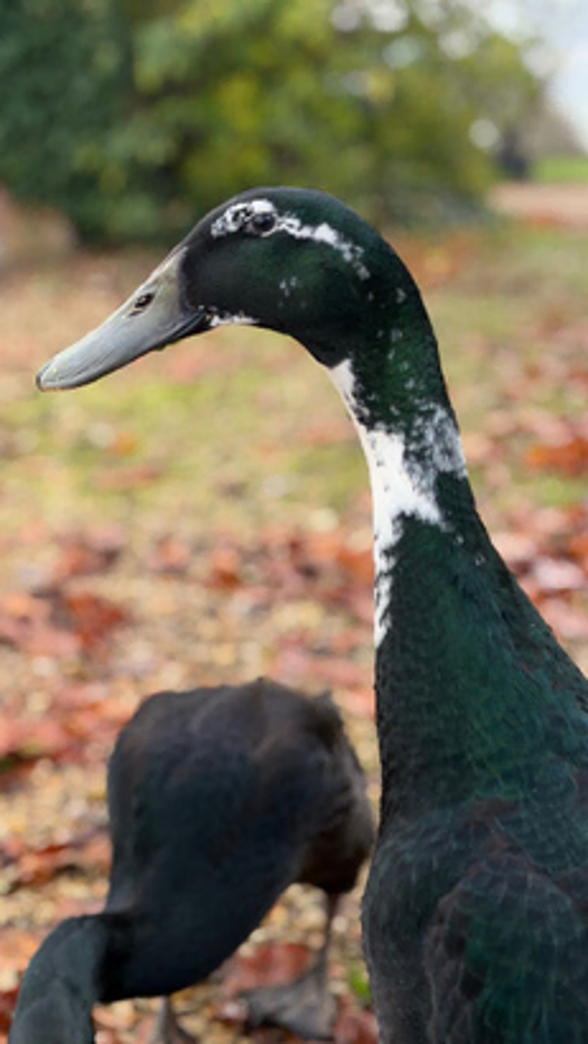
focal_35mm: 60
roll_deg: -1.3
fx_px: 1661
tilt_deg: -13.8
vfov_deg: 34.8
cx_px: 279
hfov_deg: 20.1
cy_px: 579
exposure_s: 1/740
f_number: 1.78
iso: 64
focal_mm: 6.76
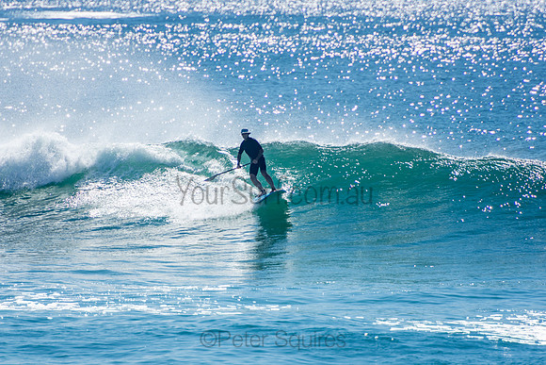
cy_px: 182
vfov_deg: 2.3
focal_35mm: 600
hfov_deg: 3.4
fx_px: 9102
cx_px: 273
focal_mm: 400
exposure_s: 1/1250
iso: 180
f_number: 5.6
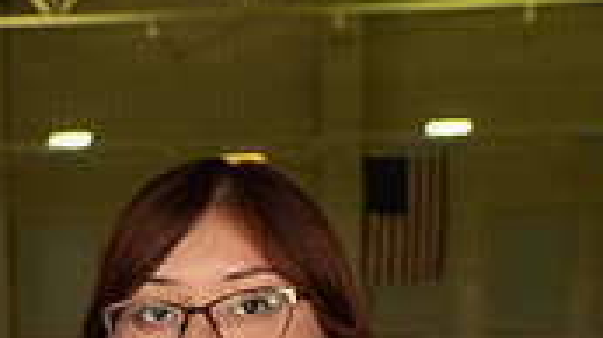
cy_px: 763
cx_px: 153
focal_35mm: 150
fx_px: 2397
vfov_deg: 7.6
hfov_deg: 14.3
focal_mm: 55
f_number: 7.1
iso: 500
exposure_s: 1/250
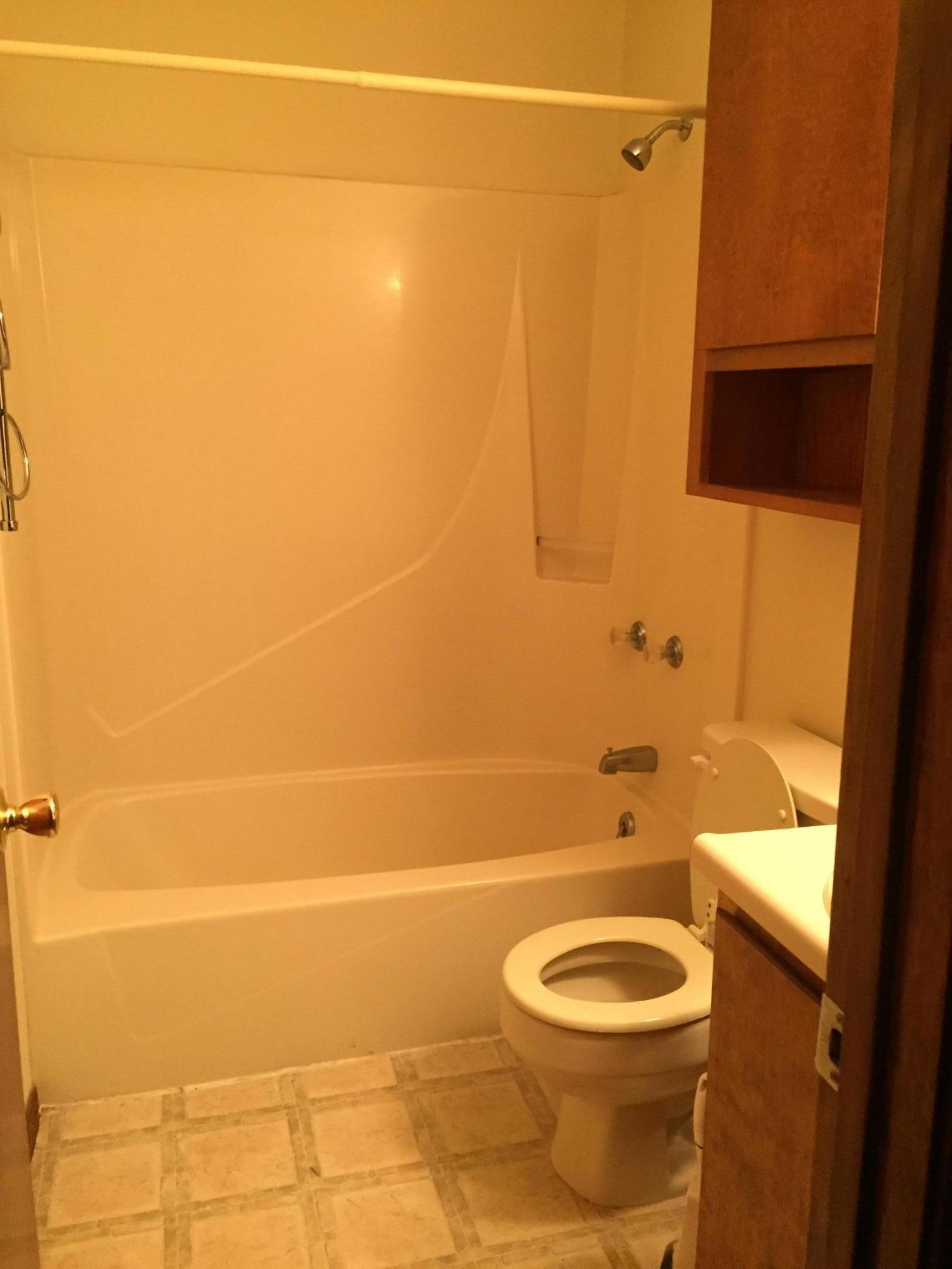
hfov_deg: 48.2
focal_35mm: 29
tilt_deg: -11.2
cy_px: 634
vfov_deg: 61.7
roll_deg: -1.0
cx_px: 476
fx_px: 1063
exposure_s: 1/30
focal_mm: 4.15
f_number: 2.2
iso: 250
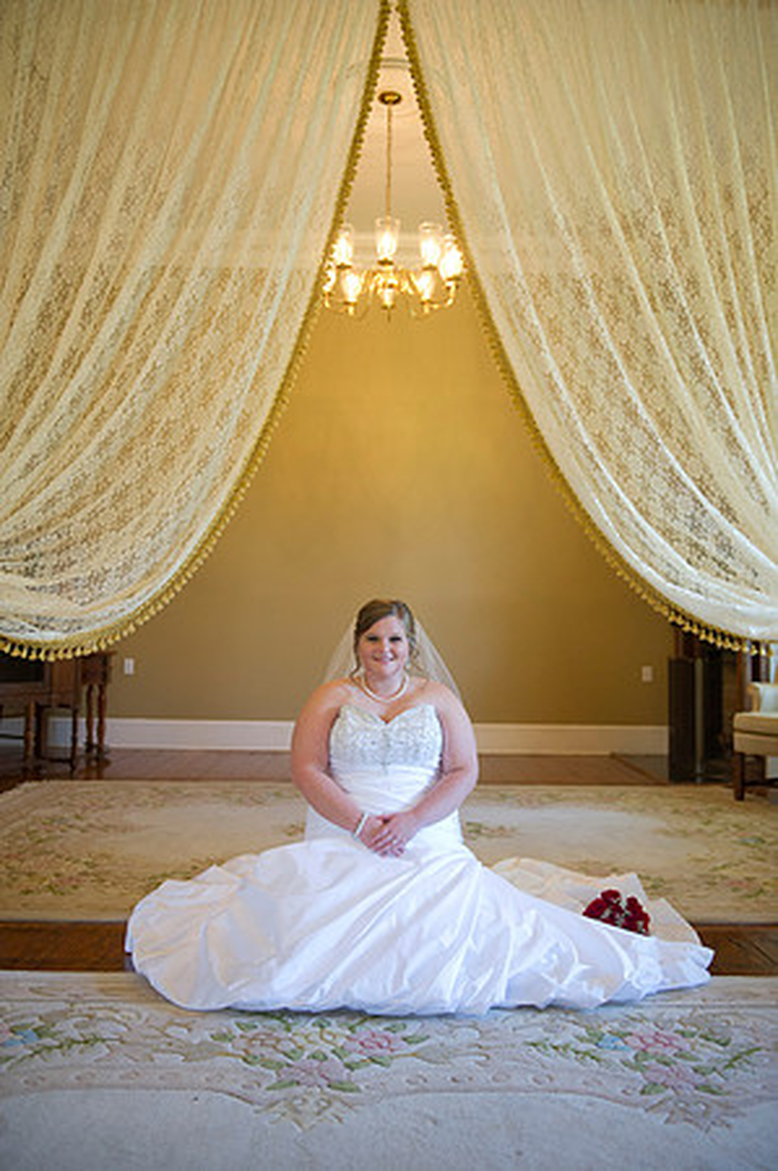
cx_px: 389
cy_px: 586
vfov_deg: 58.8
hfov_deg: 41.0
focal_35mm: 32
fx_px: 1040
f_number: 2.8
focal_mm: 32
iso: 2500
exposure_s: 1/160
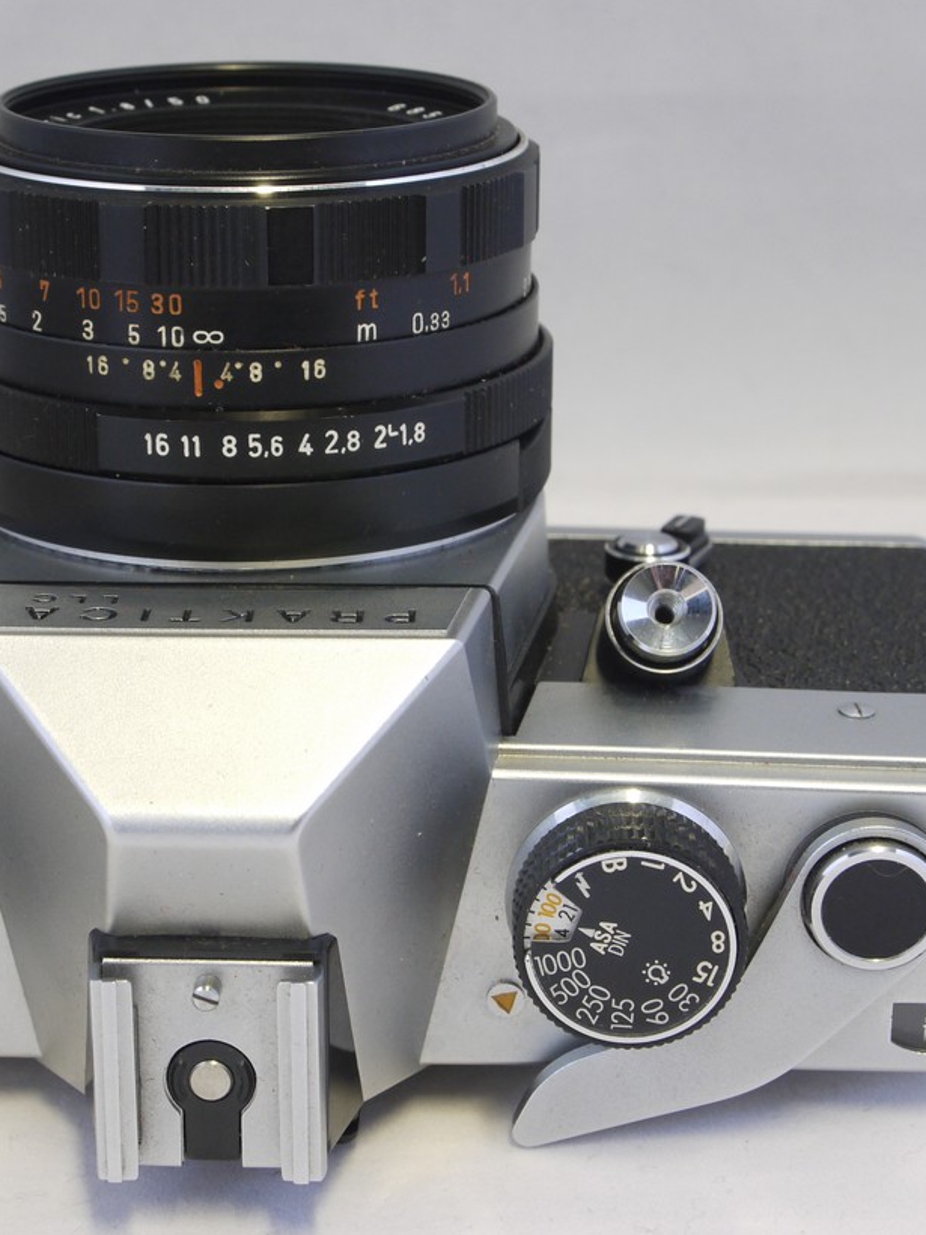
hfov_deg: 18.0
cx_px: 327
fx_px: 2925
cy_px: 595
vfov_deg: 23.8
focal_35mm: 82
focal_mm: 28
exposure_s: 1/13
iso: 400
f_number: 8
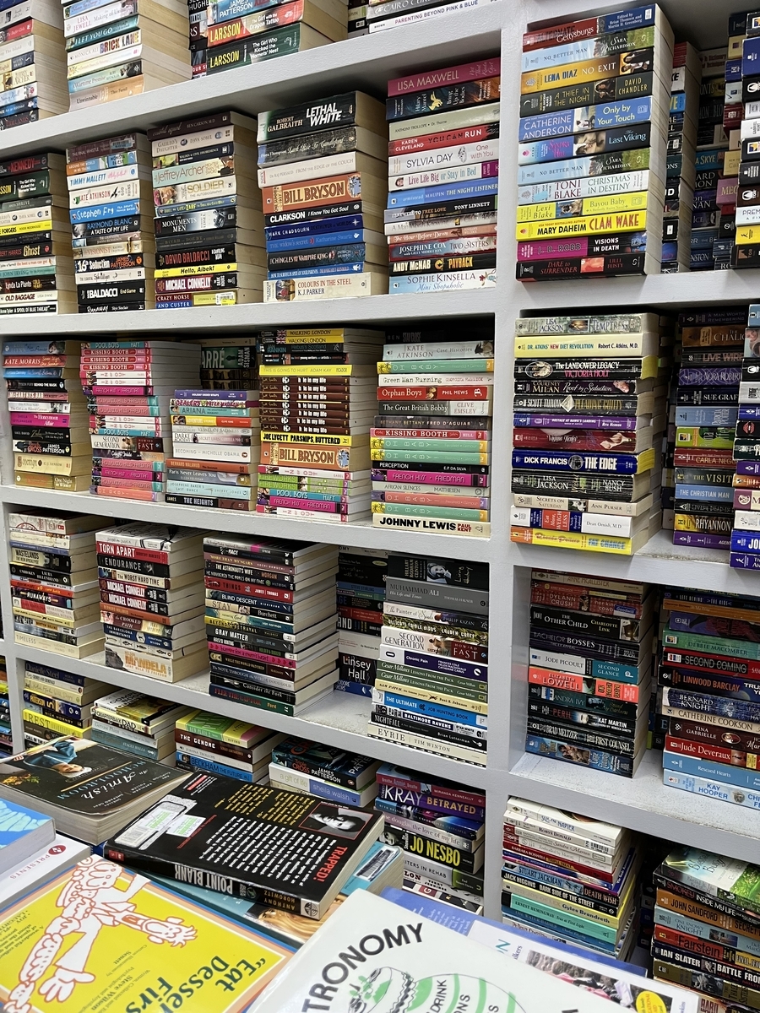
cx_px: 380
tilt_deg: -9.2
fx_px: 761
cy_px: 506
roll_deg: +0.7
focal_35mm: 26
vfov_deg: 67.3
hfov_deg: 53.1
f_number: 1.6
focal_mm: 5.1
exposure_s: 1/60
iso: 80
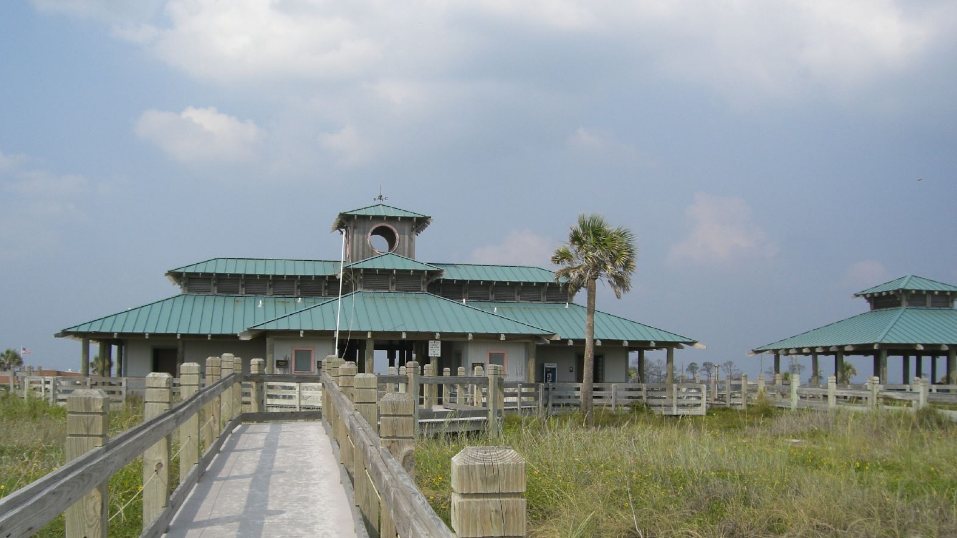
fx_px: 1066
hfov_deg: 48.4
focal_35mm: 42
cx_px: 476
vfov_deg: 28.3
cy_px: 328
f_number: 4.3
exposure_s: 1/800
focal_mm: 6.2
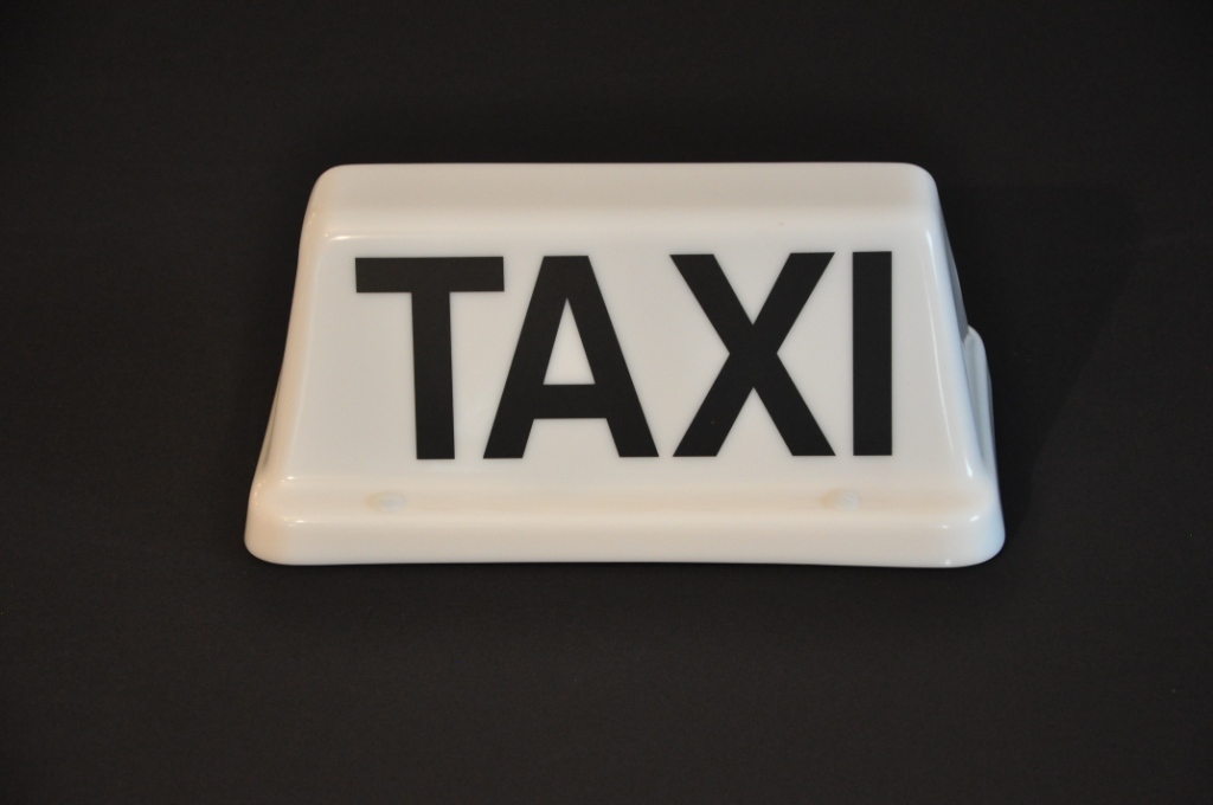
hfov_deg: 18.2
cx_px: 606
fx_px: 3786
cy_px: 402
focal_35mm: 112
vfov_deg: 12.1
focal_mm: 75
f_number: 5.3
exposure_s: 1/60
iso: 1600
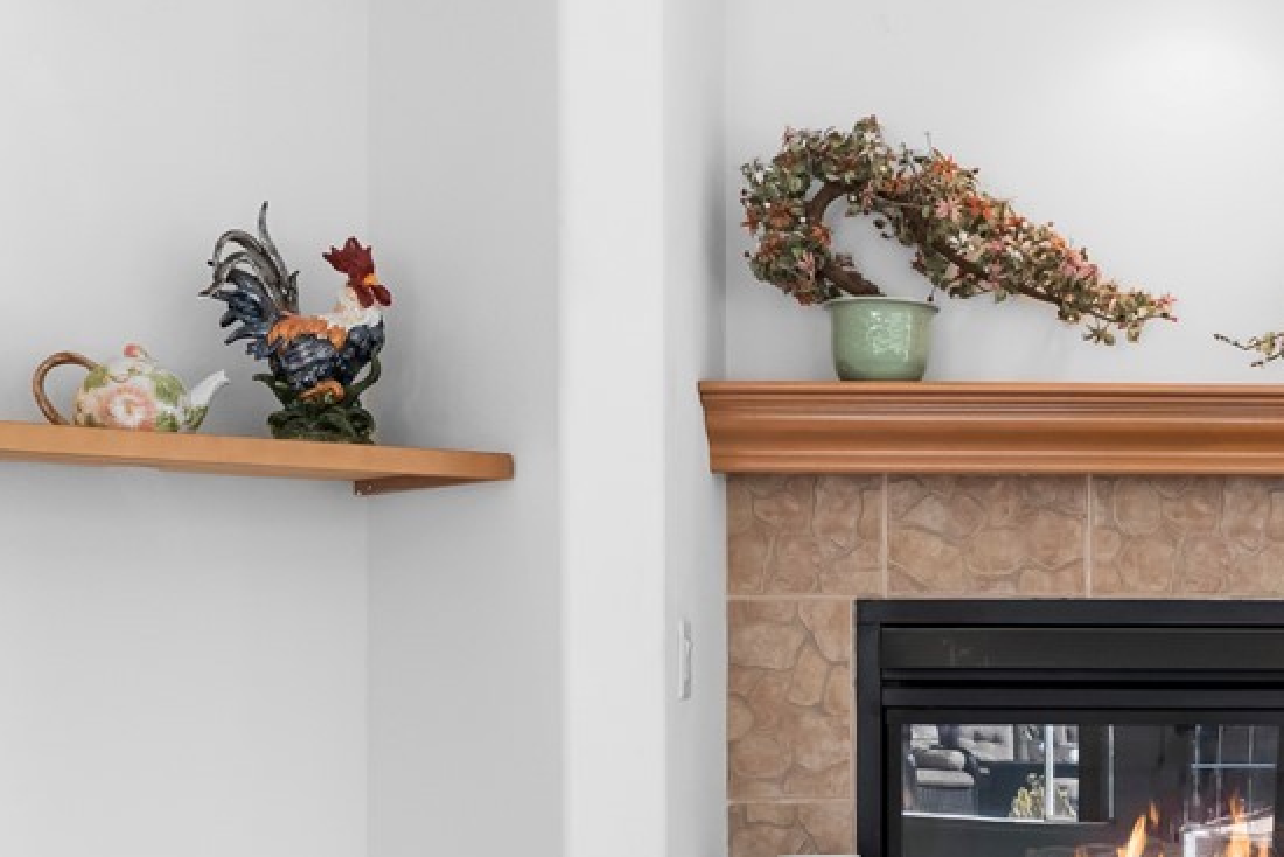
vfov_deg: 18.4
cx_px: 1184
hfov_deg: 26.6
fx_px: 2604
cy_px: 729
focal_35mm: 73
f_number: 8
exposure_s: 1/20
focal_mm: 25
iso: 400
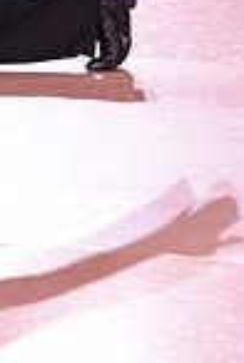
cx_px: -118
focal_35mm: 496
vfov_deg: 4.1
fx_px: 5019
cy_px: -348
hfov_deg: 2.8
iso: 2500
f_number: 6.3
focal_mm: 125
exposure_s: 1/250
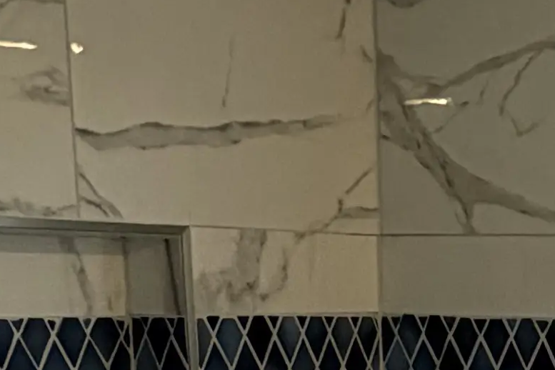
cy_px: 666
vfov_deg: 11.8
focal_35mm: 107
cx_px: 746
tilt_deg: -12.9
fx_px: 1649
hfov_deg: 17.7
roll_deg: -1.6
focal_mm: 2.22
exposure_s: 1/121
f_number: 2.2
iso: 160
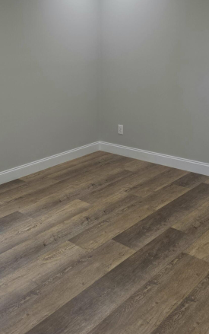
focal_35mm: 37
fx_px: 337
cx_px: 60
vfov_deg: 52.4
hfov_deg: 34.0
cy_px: 135
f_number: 1.7
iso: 40
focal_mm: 6.3
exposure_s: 1/60.2
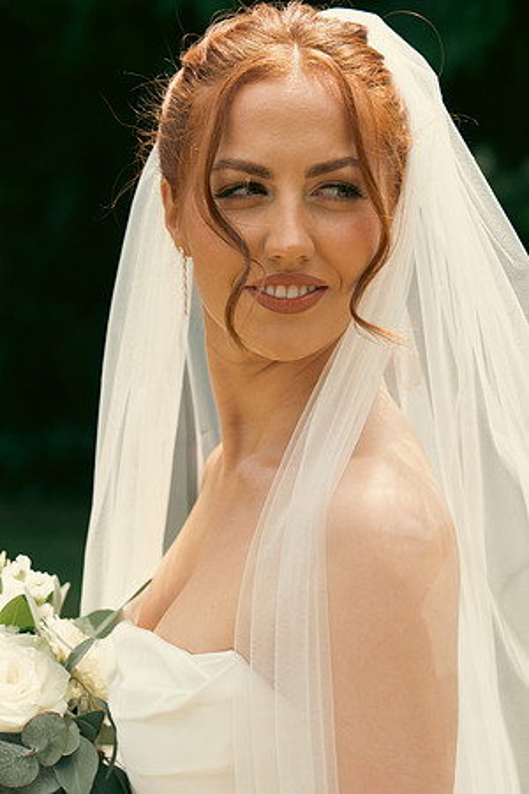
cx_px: 264
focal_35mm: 99
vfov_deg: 20.6
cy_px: 397
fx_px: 2182
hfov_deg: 13.8
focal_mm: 66
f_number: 3.5
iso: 125
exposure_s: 1/1250
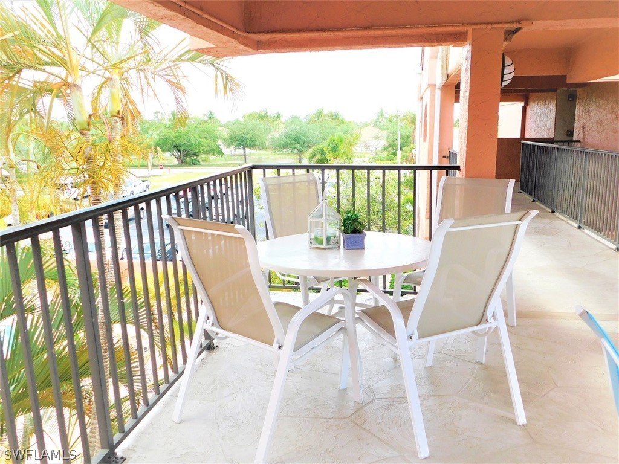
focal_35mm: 30
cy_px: 232
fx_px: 536
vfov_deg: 46.8
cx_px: 310
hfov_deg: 60.0
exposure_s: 1/200
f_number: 3.2
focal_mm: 5.3
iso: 125
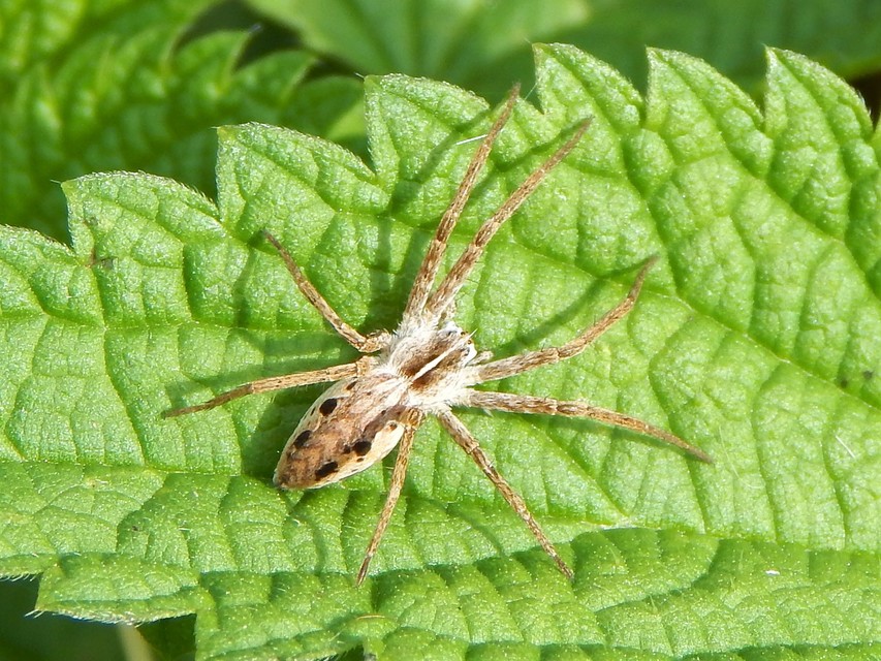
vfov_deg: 11.3
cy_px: 330
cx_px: 440
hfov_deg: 15.1
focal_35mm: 131
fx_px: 3335
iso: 125
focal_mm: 23.4
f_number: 4.8
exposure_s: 1/200
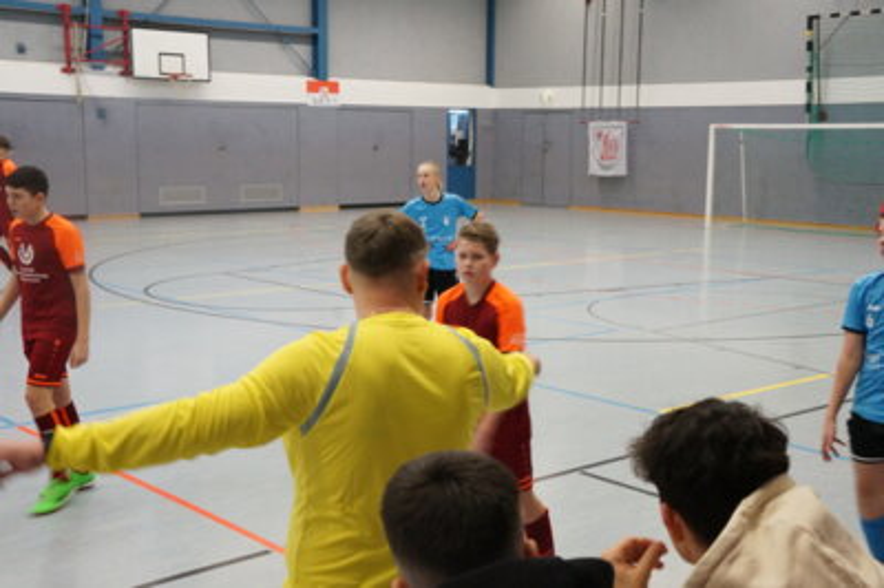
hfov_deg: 42.4
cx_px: 442
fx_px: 1141
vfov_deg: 28.9
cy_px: 294
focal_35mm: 46
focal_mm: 31
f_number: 11
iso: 3200
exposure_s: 1/50
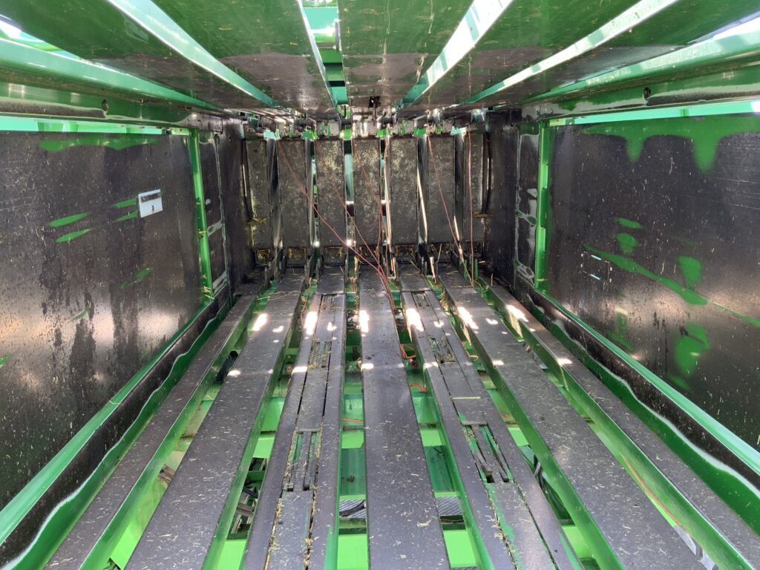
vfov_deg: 48.2
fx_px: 637
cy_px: 285
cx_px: 380
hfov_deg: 61.7
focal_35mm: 29
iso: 64
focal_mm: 3
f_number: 1.8
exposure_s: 1/79
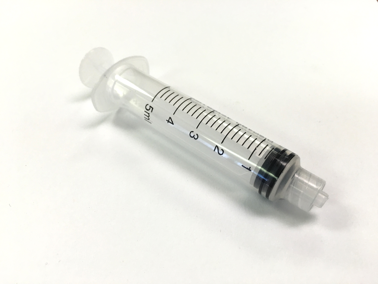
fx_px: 317
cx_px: 189
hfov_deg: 61.7
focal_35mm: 29
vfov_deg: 48.2
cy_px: 142
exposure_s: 1/30
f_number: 2.2
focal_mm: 4.15
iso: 32
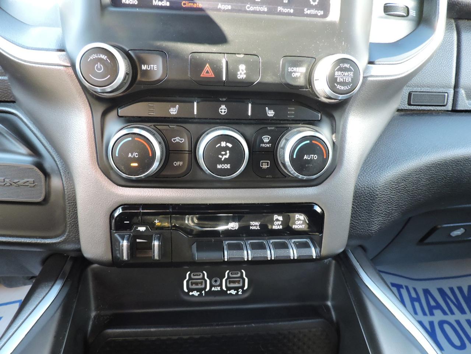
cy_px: 177
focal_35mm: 24
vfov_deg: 56.8
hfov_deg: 71.6
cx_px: 236
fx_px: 327
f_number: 3
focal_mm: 4.3
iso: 320
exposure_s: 1/30
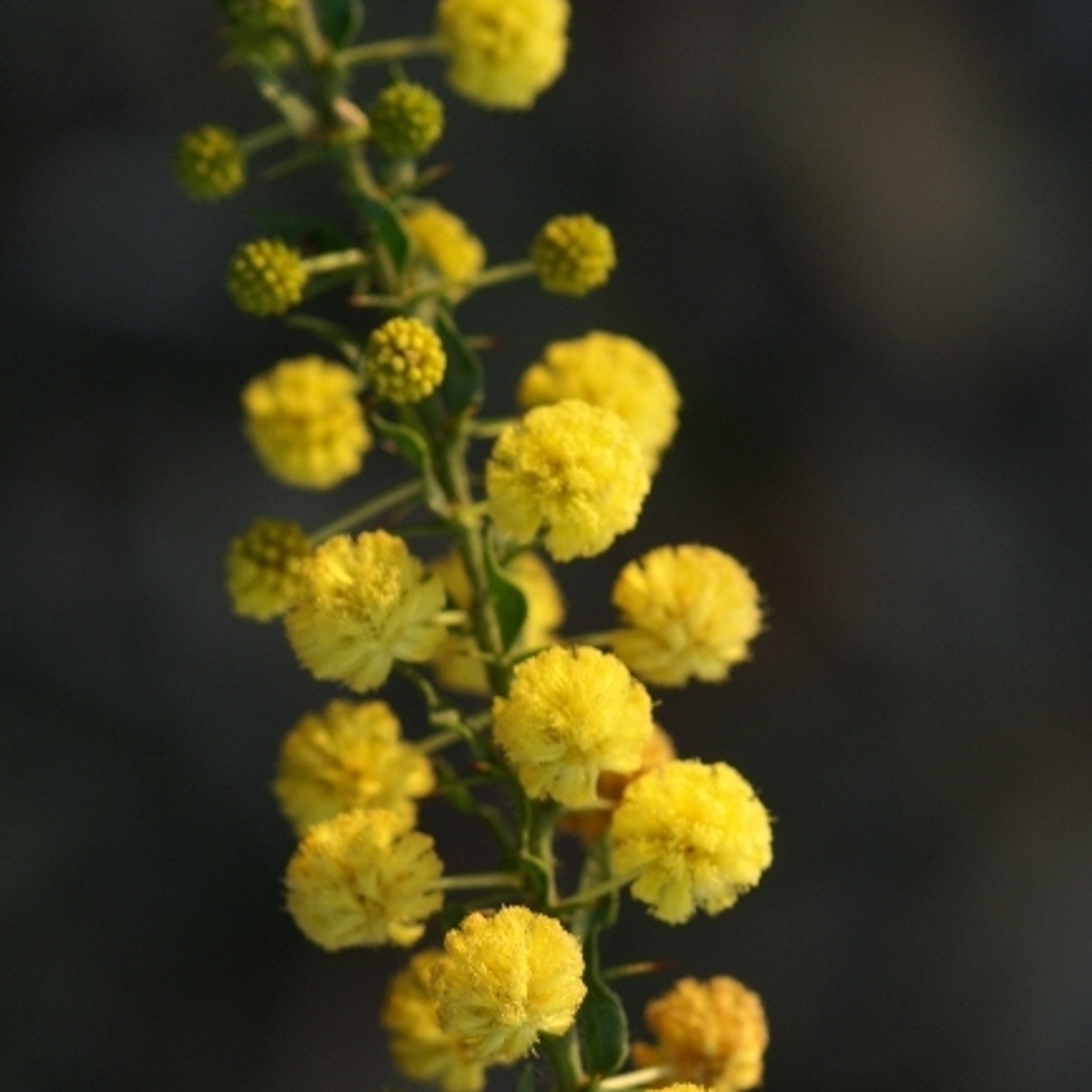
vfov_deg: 7.9
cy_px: 769
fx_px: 7888
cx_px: 540
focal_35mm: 221
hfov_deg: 7.9
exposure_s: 1/25
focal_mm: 100
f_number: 5
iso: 100
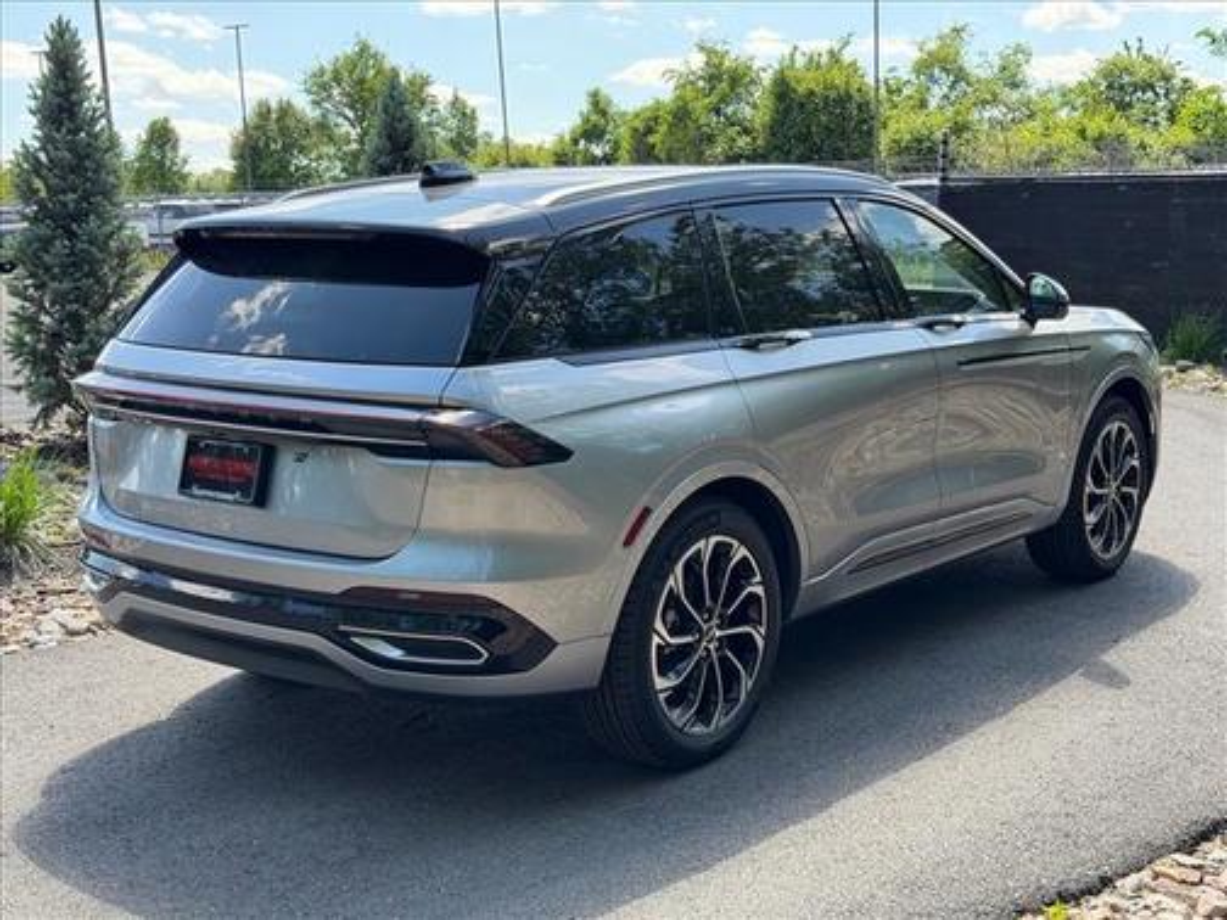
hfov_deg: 39.7
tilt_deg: -6.7
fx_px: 1701
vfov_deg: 30.3
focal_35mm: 48
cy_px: 460
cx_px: 614
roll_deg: +2.5
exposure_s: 1/846
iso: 80
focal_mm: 6.76
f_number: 1.78
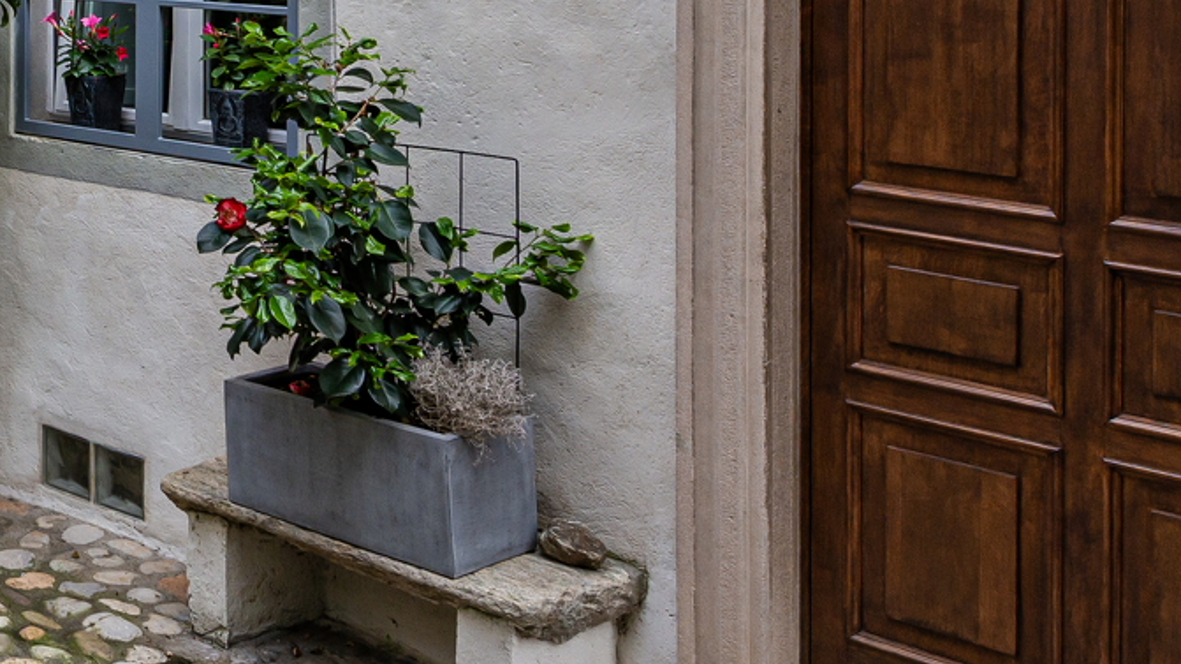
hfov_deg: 29.6
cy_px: -306
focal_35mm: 56
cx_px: -366
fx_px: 1753
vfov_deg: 19.0
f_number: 9
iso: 100
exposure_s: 1/160
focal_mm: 14
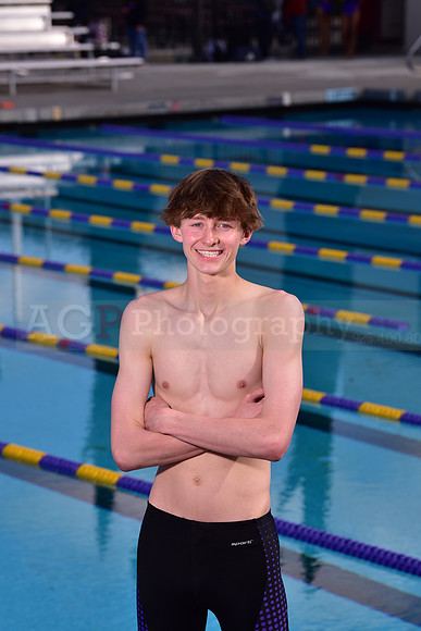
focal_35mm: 140
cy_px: 316
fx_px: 2454
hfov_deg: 9.8
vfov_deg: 14.7
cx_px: 210
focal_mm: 140
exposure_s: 1/250
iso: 80
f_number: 8
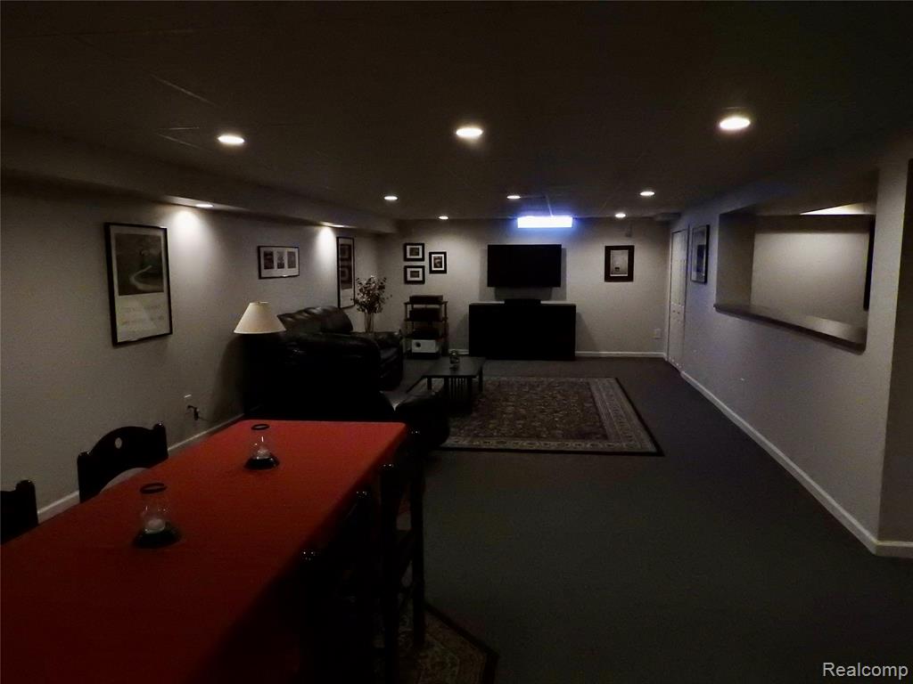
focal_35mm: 24
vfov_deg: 56.8
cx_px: 456
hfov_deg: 71.6
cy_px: 342
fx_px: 633
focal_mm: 4.3
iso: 1600
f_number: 3.3
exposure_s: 1/250
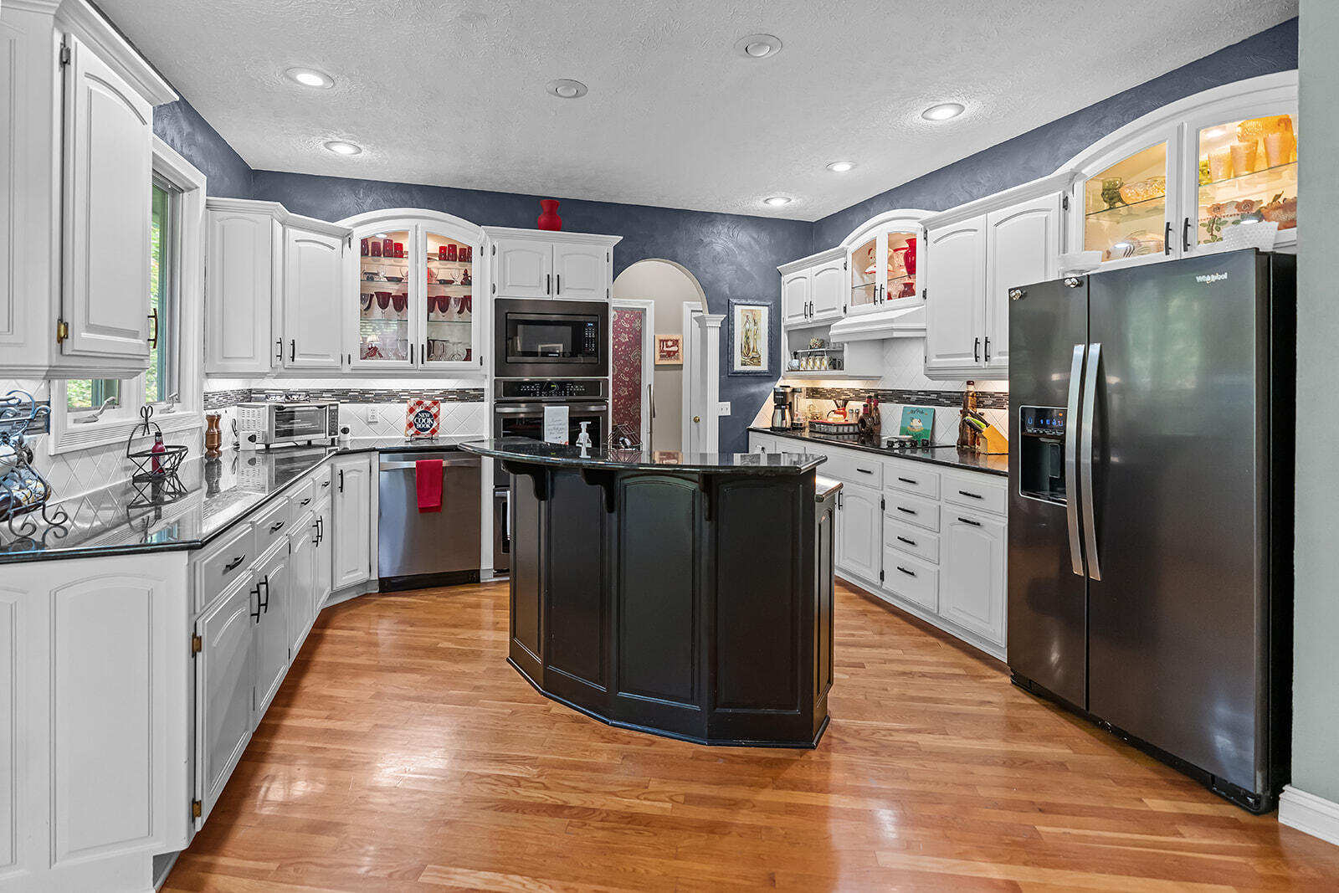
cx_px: 670
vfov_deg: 73.8
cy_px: 446
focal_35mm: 16
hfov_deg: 96.7
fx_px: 595
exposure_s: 1/50
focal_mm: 16
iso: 1600
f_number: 3.2
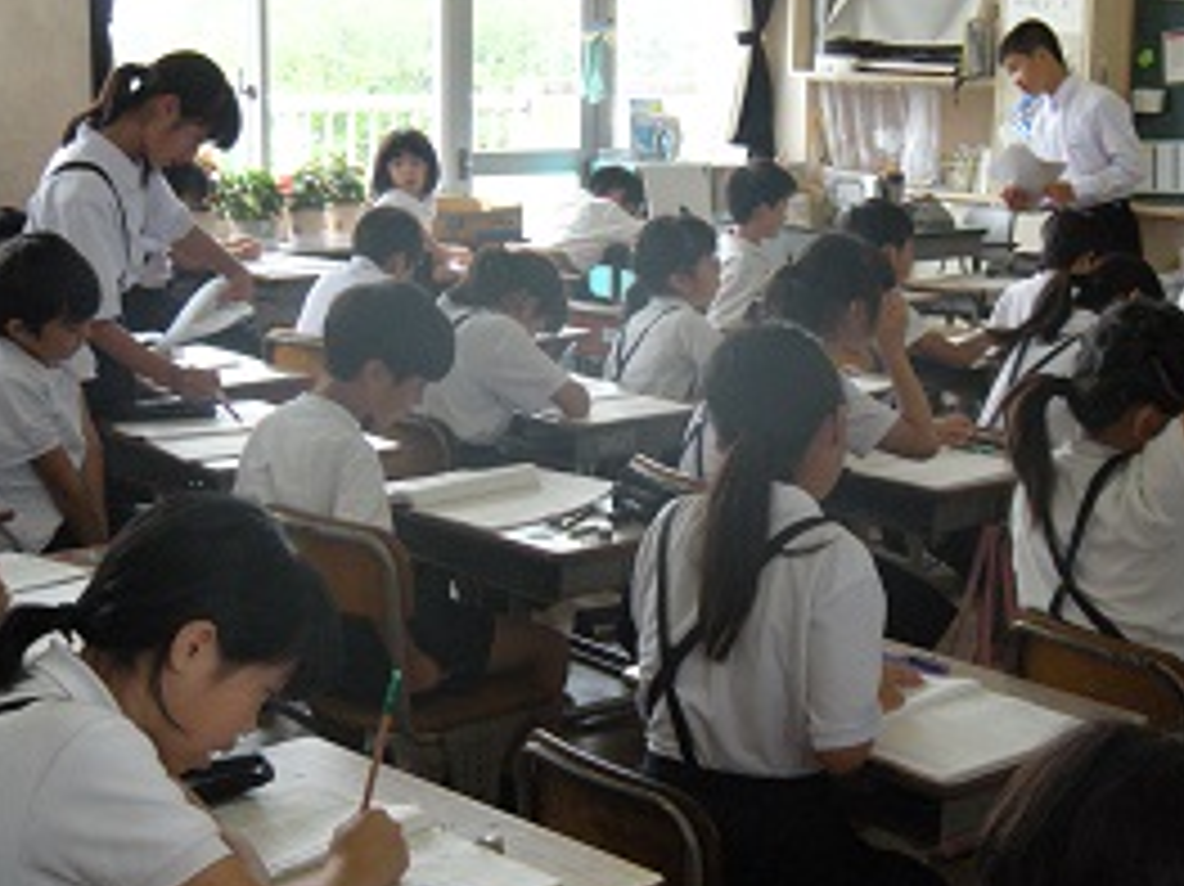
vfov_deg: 21.6
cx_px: 808
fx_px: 2325
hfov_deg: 28.4
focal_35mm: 68
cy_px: 396
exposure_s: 1/62.4
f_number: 4.1
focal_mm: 8.2
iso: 300
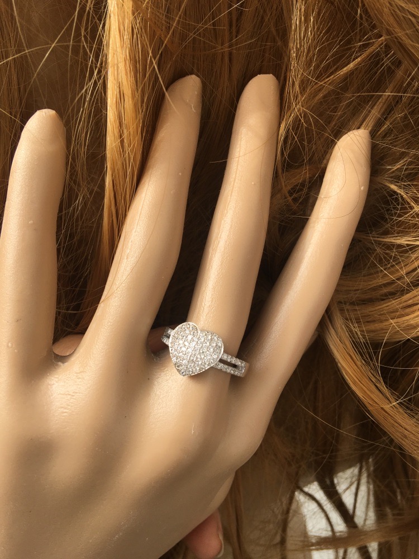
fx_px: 468
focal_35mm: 29
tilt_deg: -24.6
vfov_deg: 61.7
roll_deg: -7.4
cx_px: 210
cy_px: 280
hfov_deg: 48.2
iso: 25
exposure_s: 1/596
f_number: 2.2
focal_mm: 4.15
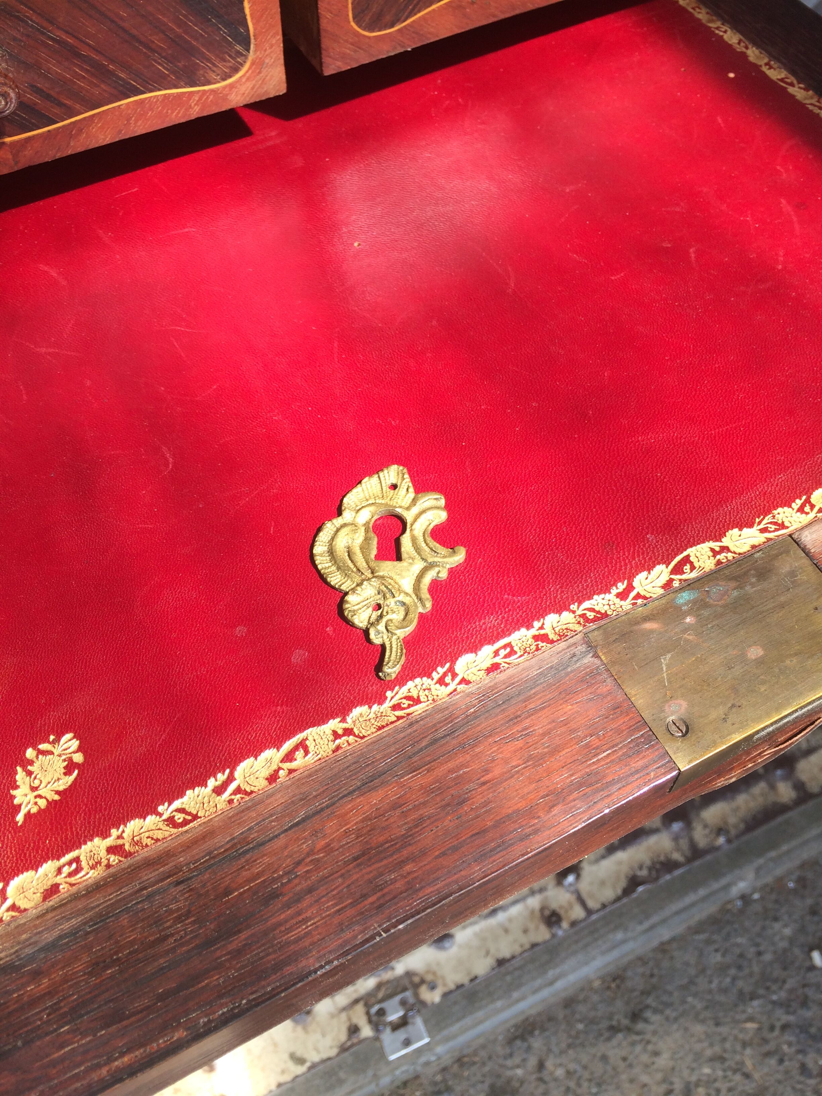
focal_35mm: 29
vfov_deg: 61.7
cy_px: 548
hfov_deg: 48.2
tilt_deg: -62.0
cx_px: 411
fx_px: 918
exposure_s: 1/471
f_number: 2.2
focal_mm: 4.15
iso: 32
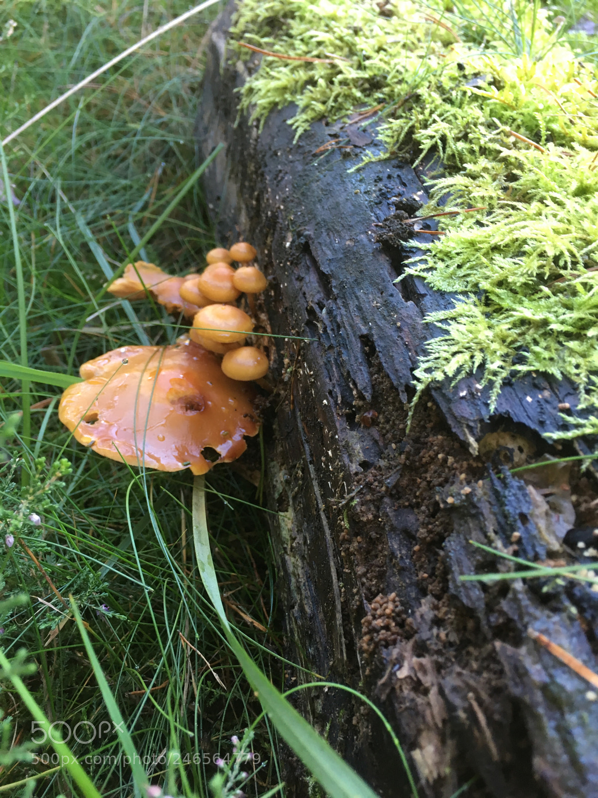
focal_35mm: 29
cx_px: 299
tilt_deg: -39.3
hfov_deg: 48.2
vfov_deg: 61.7
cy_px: 399
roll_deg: -7.2
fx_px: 668
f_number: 2.2
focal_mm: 4.15
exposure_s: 1/33
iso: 100
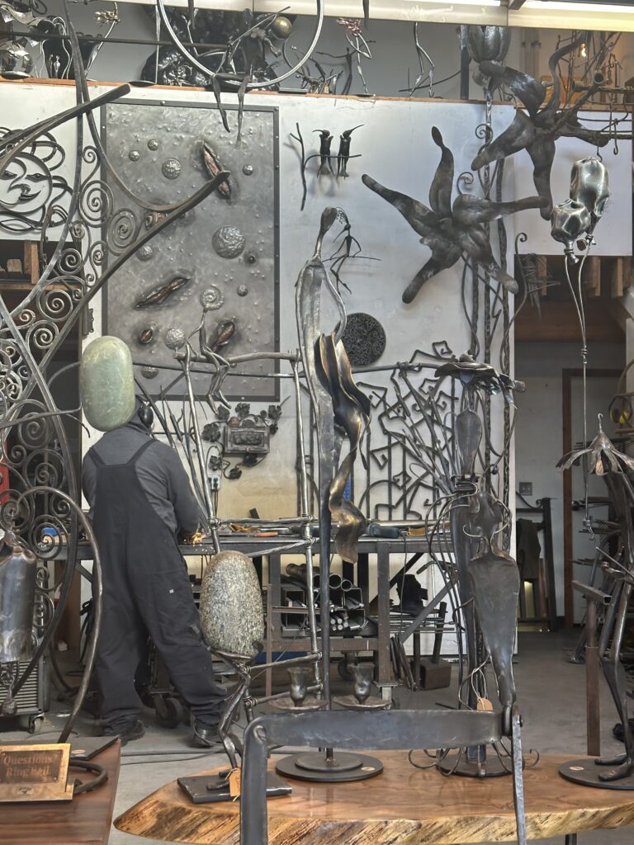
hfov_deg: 30.3
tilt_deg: +1.6
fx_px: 1172
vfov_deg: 39.7
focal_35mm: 48
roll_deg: -1.5
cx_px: 317
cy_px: 422
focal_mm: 6.86
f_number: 1.78
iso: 125
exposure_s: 1/120
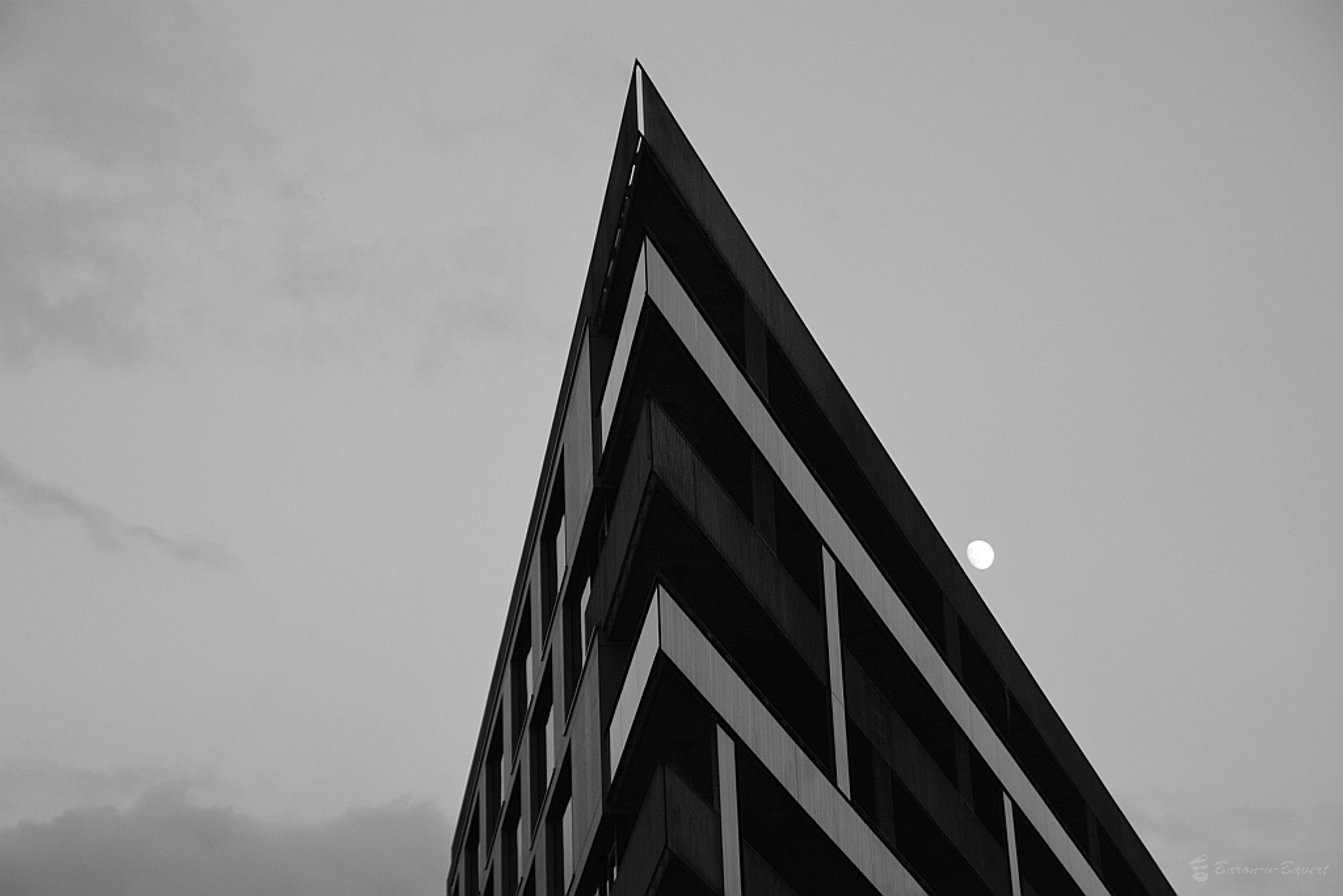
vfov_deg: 16.3
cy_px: 448
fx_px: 3134
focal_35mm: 84
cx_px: 672
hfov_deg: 24.2
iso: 1000
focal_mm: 56
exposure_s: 1/125
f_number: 5
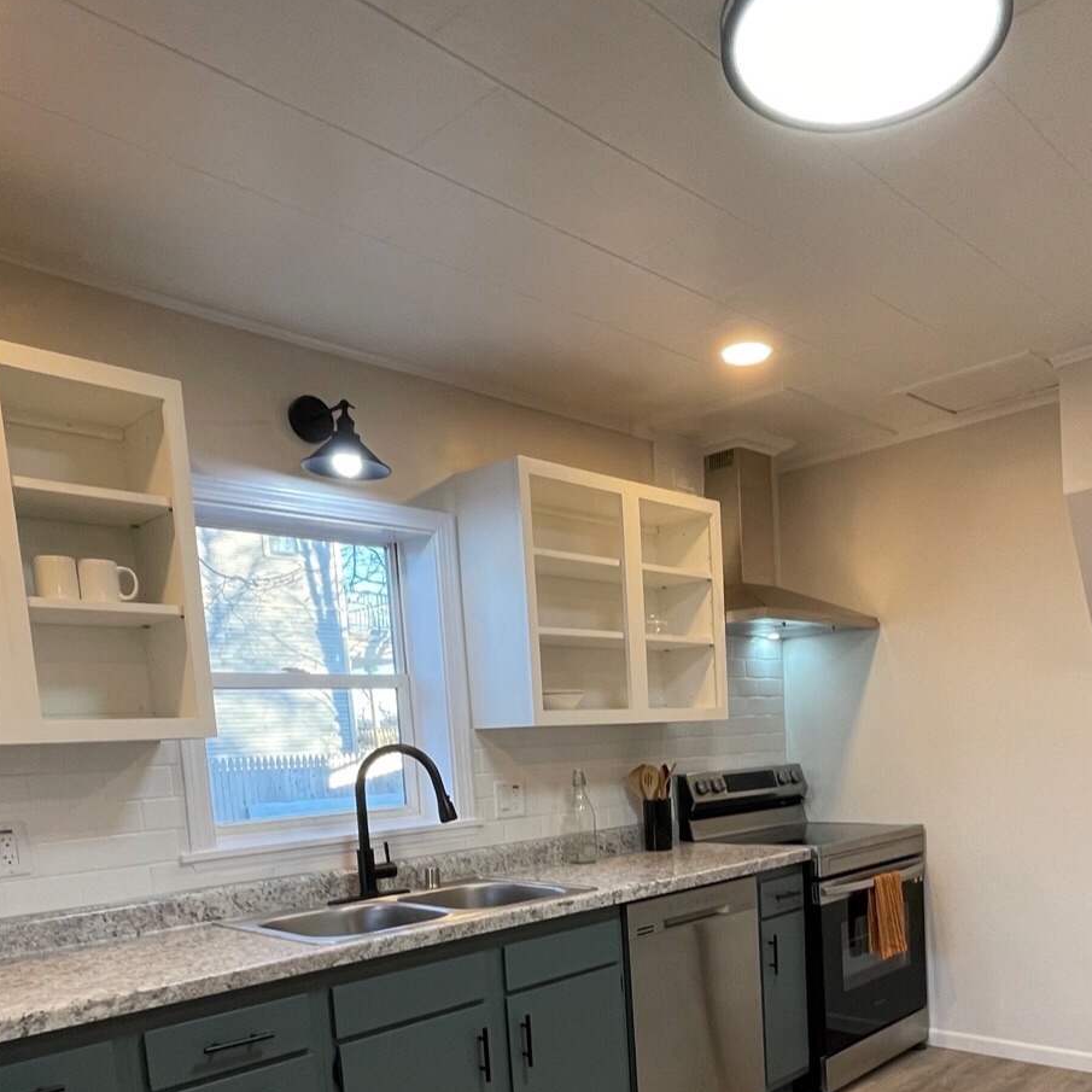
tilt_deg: -8.3
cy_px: 874
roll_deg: +2.6
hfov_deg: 59.8
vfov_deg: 56.5
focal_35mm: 26
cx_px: 706
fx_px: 928
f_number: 2.4
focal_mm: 1.54
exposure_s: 1/120
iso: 250
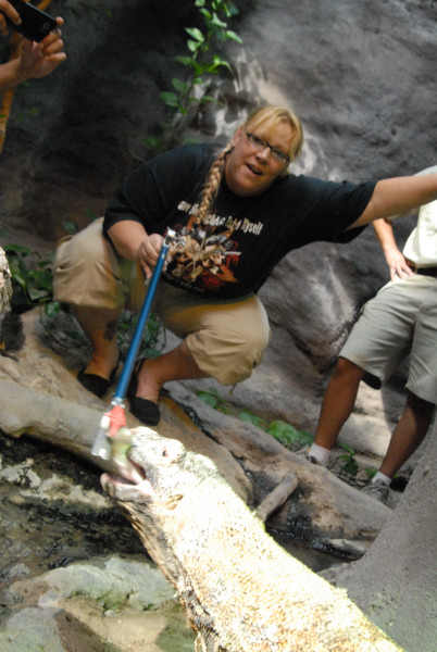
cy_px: 326
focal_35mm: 42
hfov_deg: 32.0
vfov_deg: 46.3
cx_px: 218
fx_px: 762
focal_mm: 28
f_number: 6.3
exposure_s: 1/160
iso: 1600
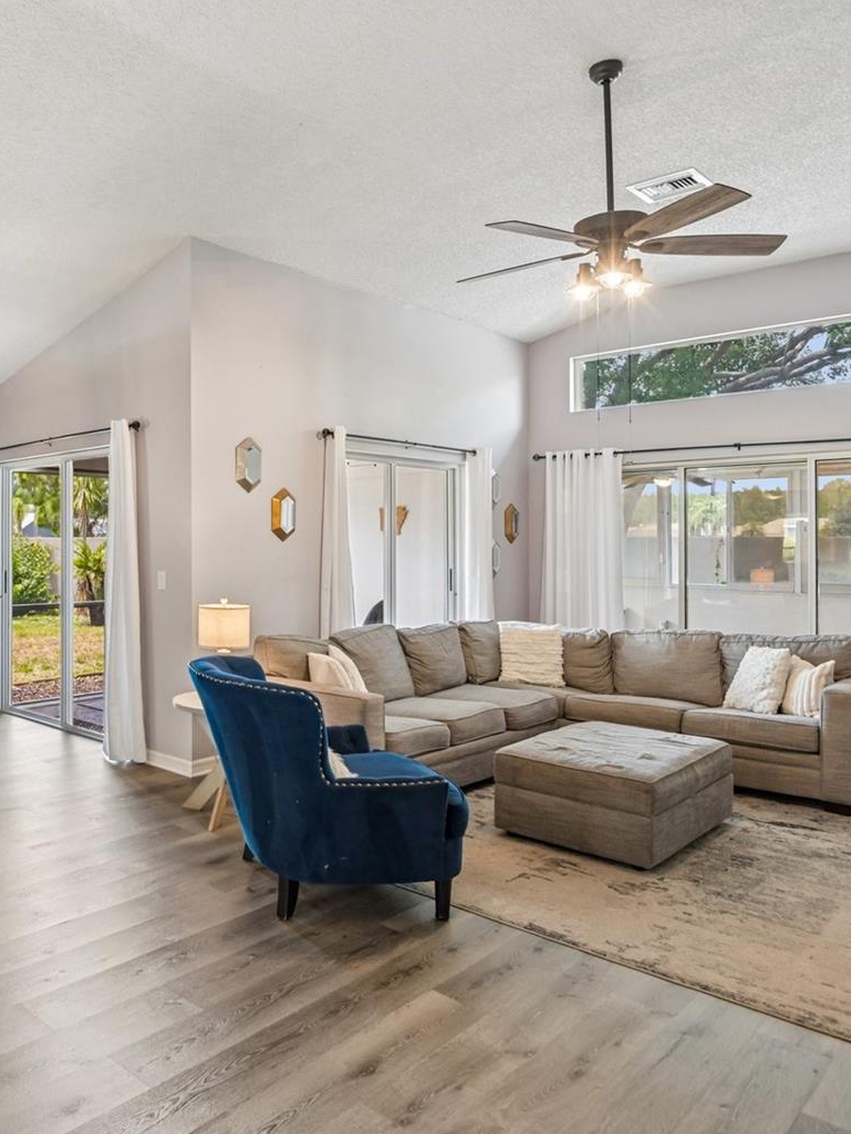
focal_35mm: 24
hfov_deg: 51.9
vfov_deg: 71.6
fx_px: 787
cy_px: 580
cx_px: 129
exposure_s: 1/8
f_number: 8
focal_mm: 16
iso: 400
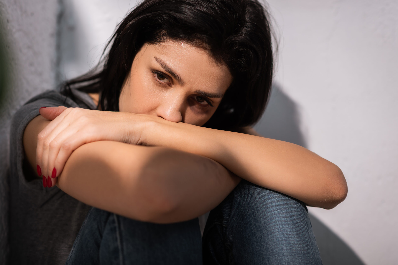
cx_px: 199
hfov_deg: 23.9
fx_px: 940
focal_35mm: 85
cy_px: 132
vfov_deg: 16.1
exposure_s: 1/200
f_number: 2.2
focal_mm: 85
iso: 160
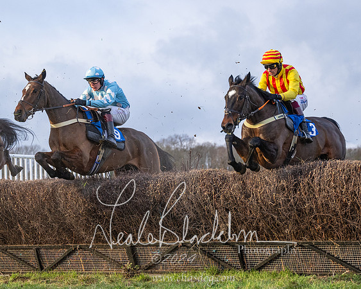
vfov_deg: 14.6
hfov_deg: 18.2
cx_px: 161
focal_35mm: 105
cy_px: 145
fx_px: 1127
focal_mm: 70
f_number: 2.8
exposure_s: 1/2500
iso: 800
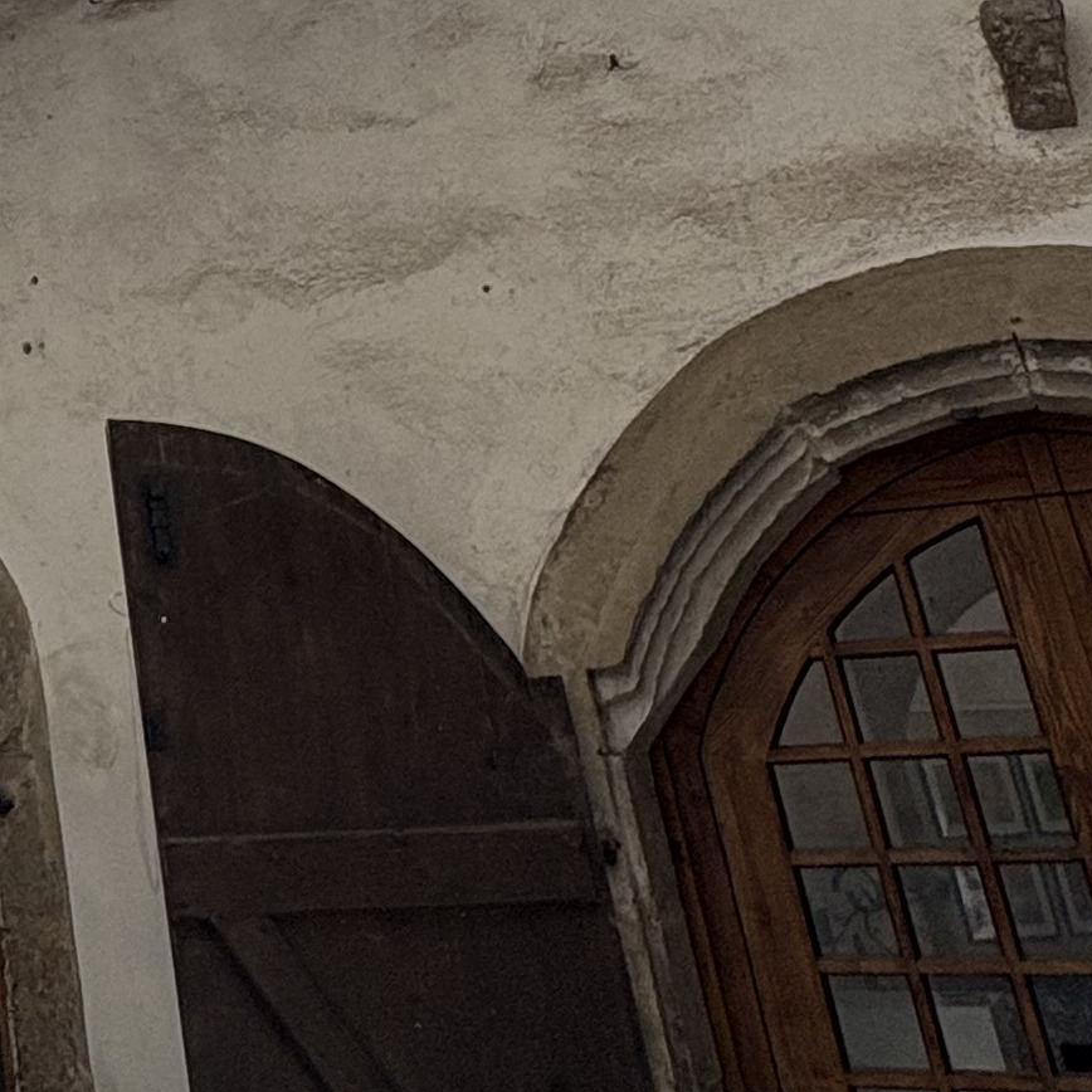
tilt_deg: +26.9
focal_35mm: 57
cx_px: -307
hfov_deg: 25.9
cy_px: -182
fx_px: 2034
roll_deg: +2.2
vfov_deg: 26.9
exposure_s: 1/99
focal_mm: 2.22
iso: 40
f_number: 2.2
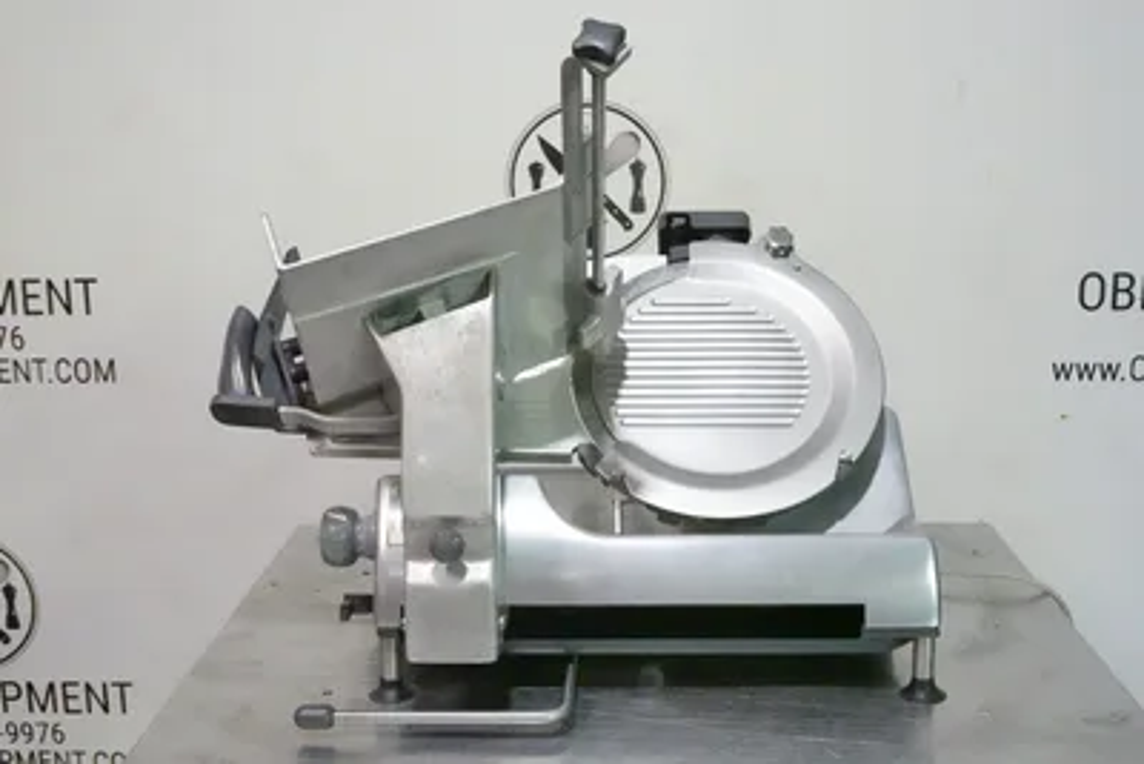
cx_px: 572
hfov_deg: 42.7
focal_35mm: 46
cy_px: 382
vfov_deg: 29.3
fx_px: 1462
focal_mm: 16.86
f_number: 4
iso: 10000
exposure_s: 1/500
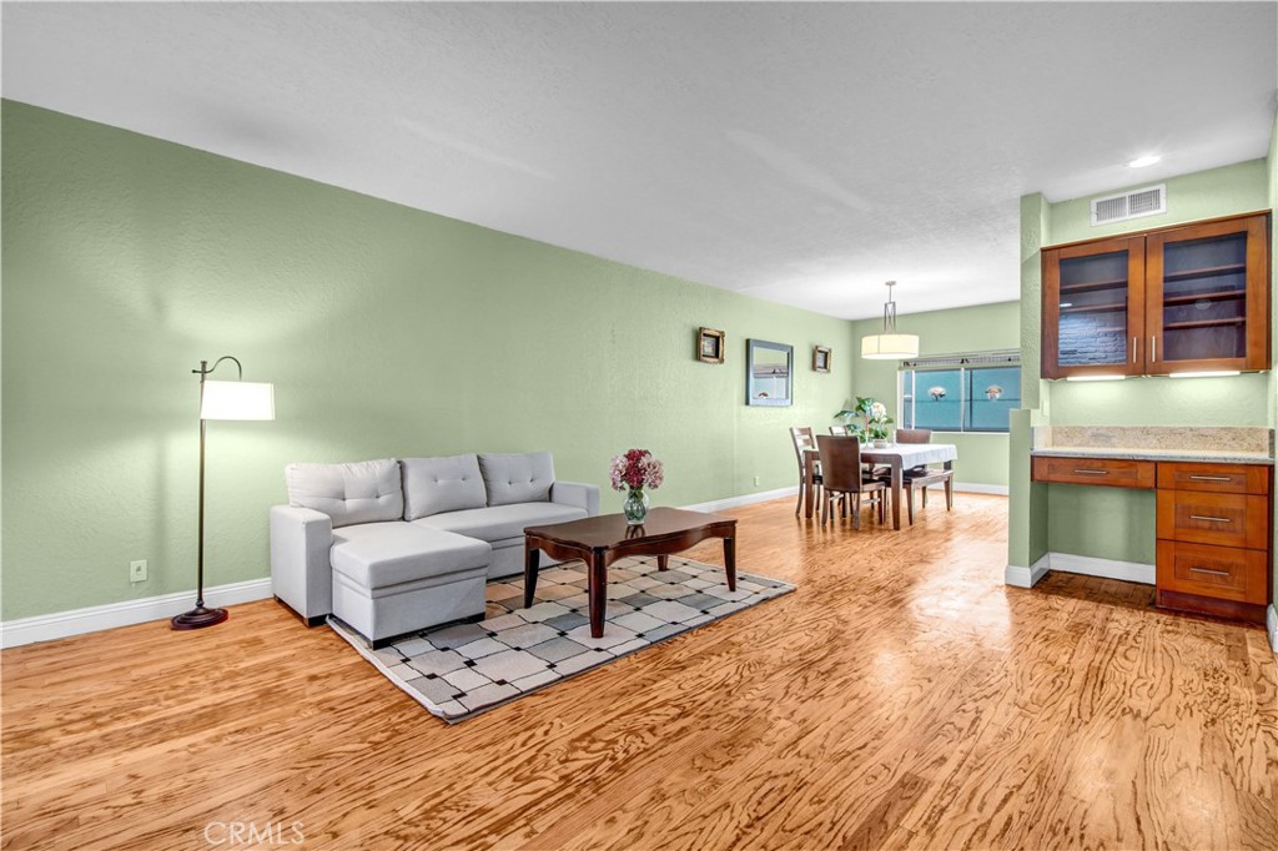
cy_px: 426
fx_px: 532
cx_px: 639
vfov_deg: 77.3
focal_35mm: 15
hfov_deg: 100.4
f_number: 8
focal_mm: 10
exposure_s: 1/2.5
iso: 400
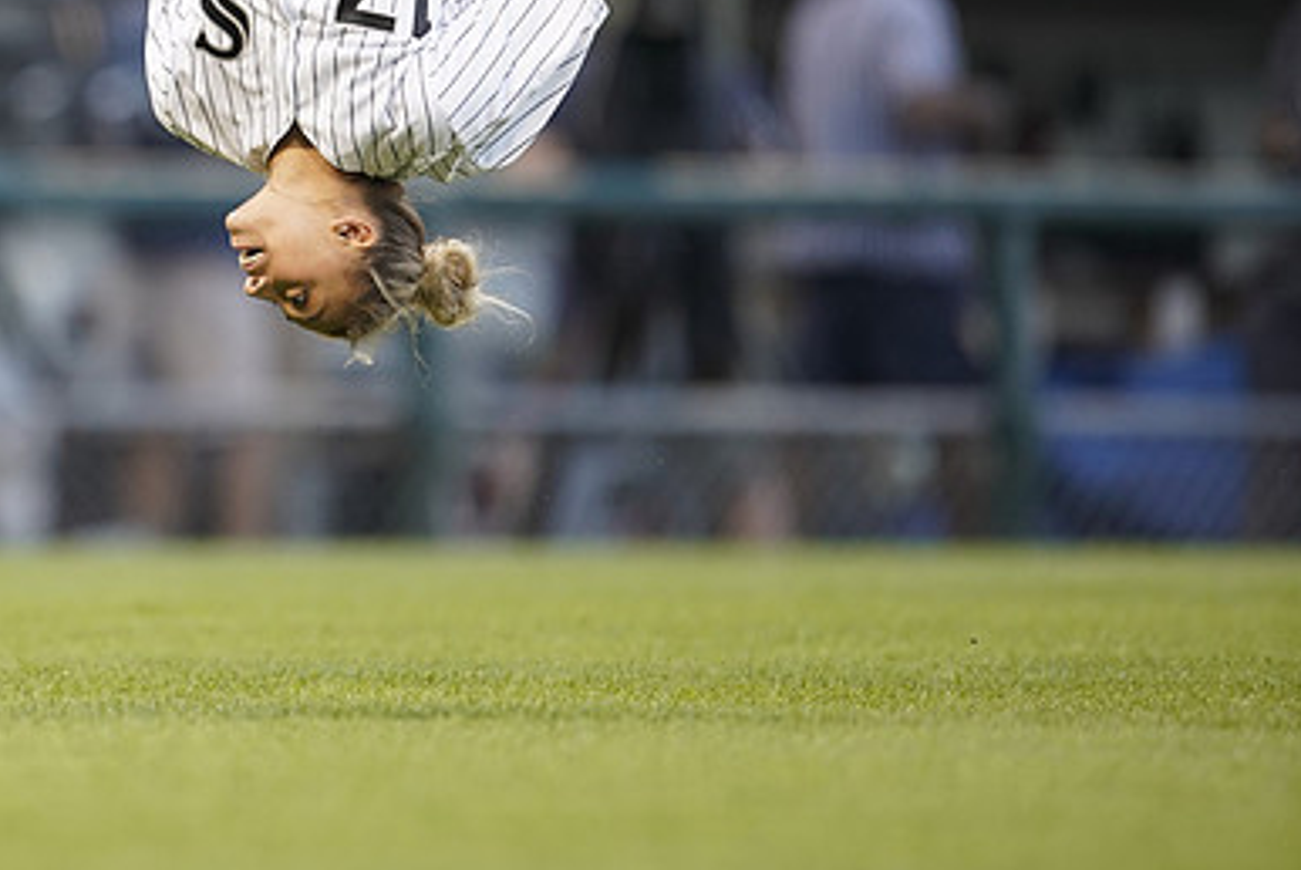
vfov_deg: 1.7
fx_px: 29981
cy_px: 74
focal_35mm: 829
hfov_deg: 2.5
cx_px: -34
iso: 800
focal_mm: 400
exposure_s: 1/1250
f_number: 2.8
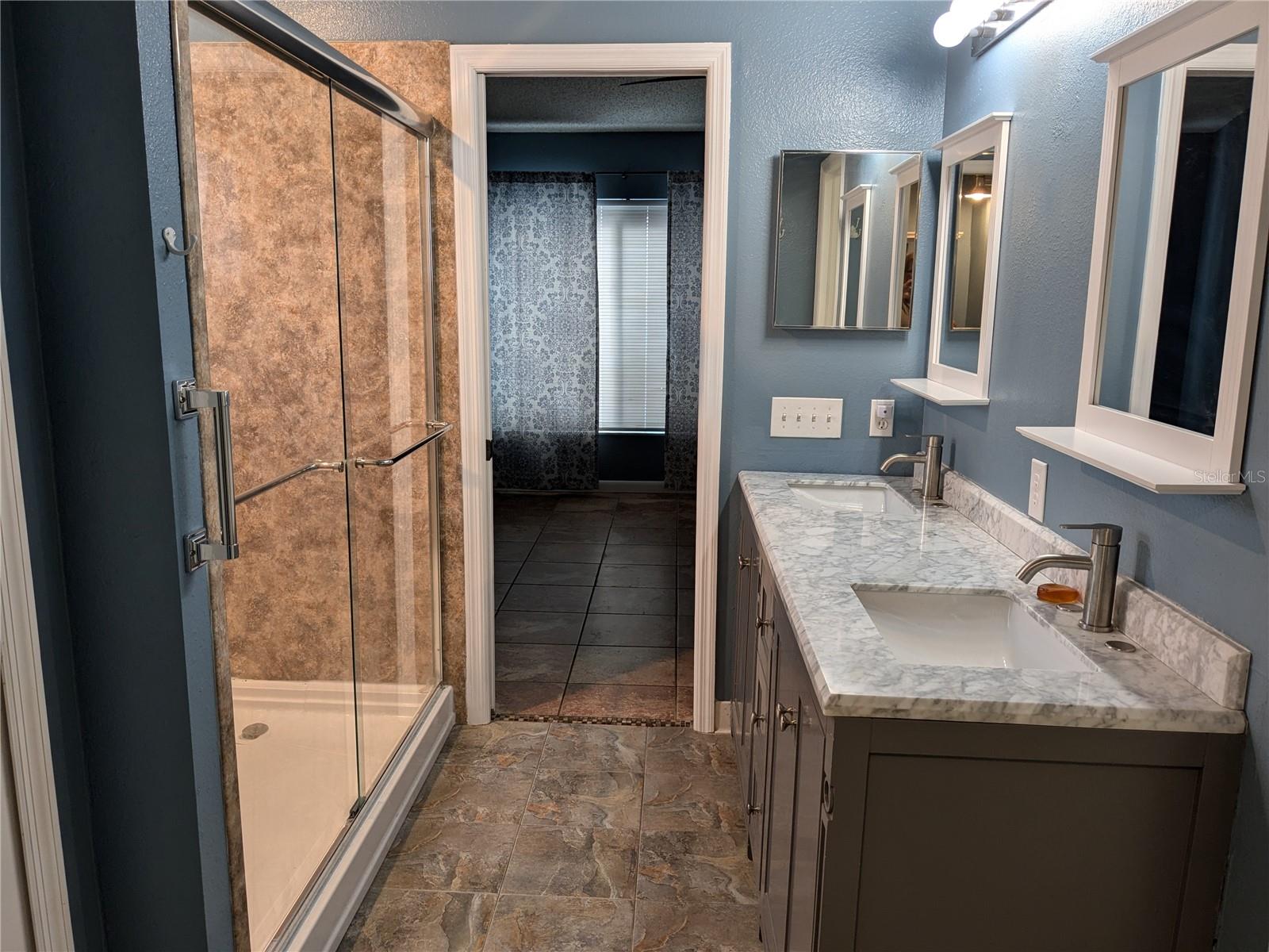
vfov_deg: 51.4
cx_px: 634
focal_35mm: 27
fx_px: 990
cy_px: 476
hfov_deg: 65.3
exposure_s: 1/60
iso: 70
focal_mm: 4.38
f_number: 1.73
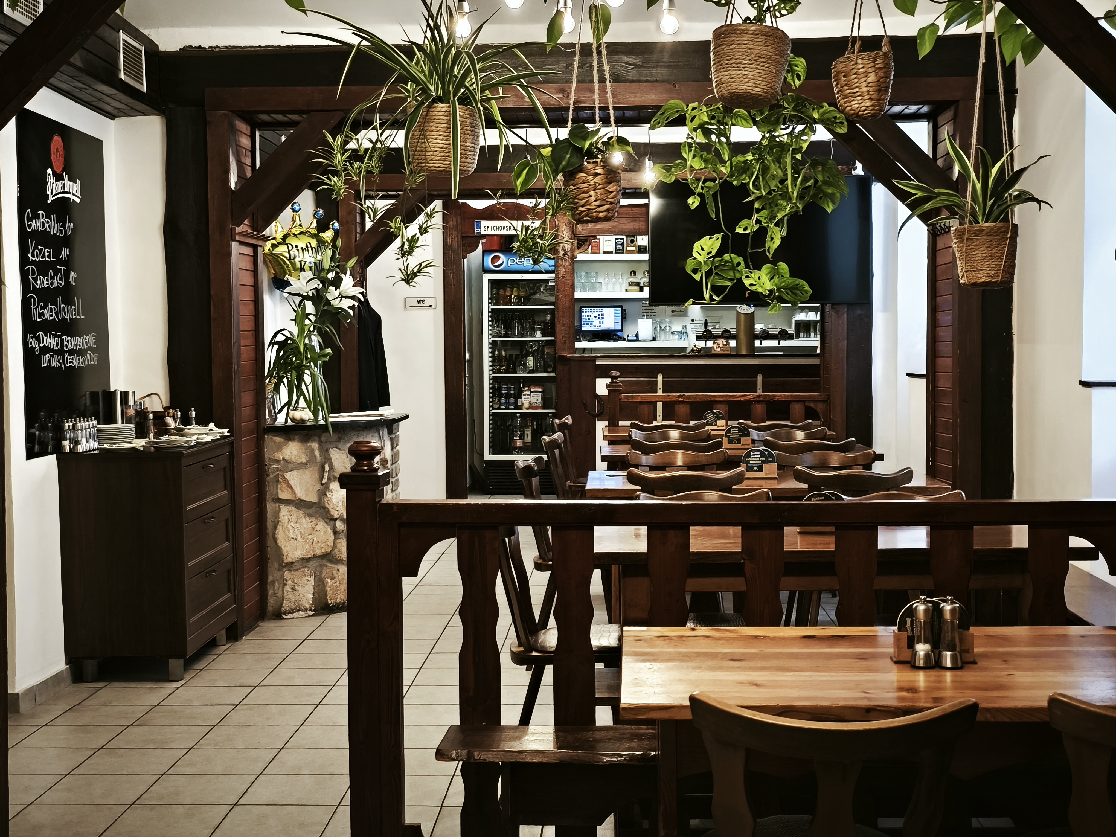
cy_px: 418
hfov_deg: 38.2
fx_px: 1612
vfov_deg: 29.1
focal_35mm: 50
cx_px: 558
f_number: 1.9
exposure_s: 1/33.3
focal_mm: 7.1
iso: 3200
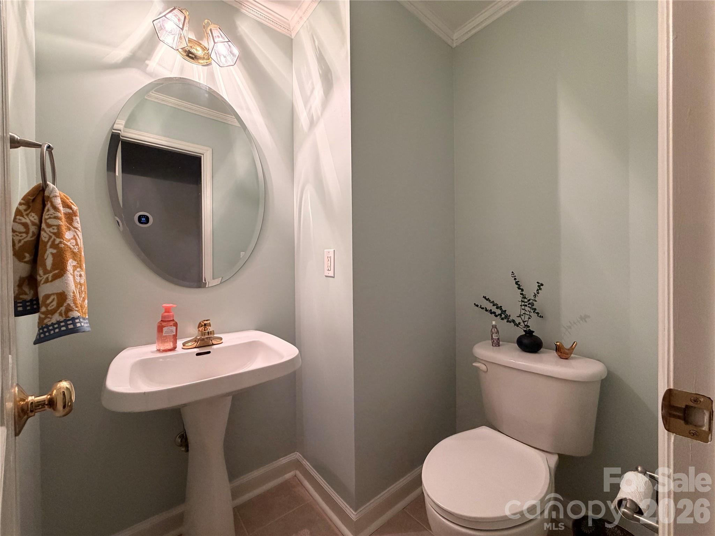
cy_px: 268
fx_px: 289
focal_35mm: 14
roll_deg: +1.0
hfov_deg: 102.1
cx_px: 358
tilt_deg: -0.9
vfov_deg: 85.7
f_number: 2.2
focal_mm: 2.22
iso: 320
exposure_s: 1/60
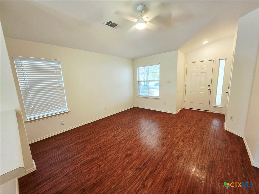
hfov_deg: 106.2
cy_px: 97
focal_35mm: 13
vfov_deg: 89.9
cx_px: 130
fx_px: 97
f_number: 1.9
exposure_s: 1/120
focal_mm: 2.2
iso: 160
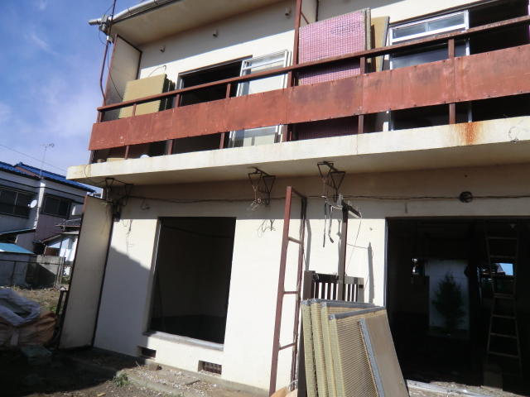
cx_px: 265
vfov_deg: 56.8
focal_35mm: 24
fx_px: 367
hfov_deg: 71.6
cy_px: 198
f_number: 7.5
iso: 64
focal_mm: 4.3
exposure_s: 1/250
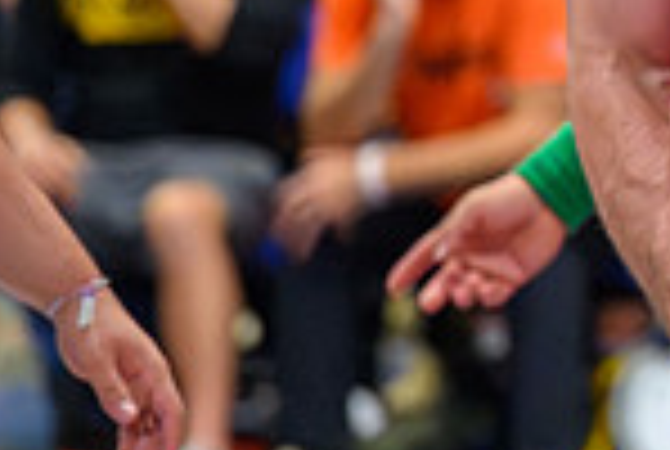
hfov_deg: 4.1
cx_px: 926
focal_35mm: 499
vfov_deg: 2.8
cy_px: -6
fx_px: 9305
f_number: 2.8
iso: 14400
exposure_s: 1/800
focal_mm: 115
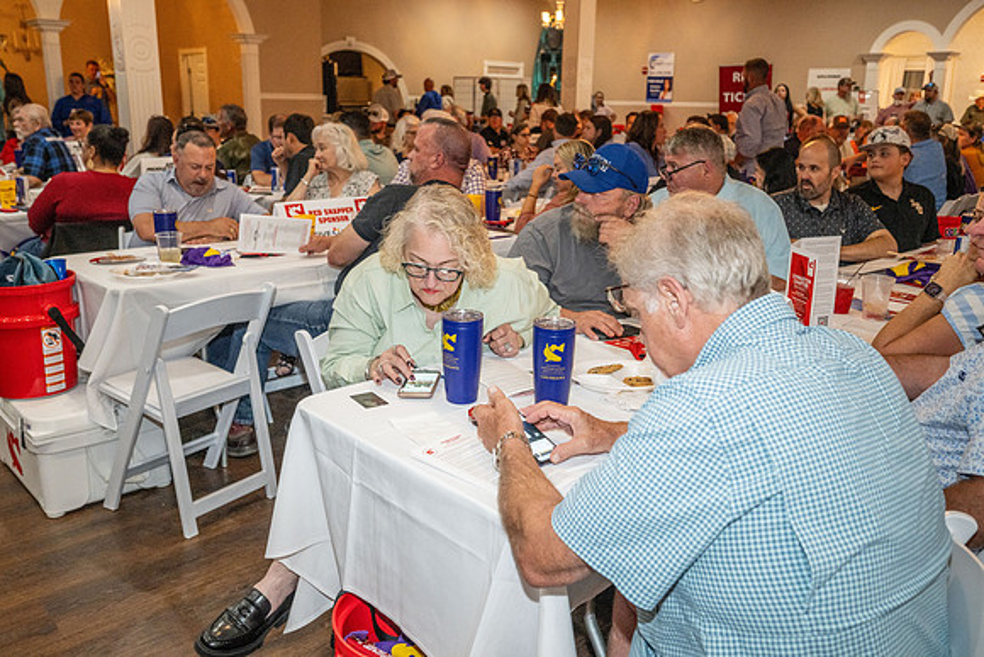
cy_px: 328
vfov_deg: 43.6
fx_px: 820
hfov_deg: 61.9
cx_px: 492
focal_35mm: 30
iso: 1600
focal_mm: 30
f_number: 4
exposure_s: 1/200
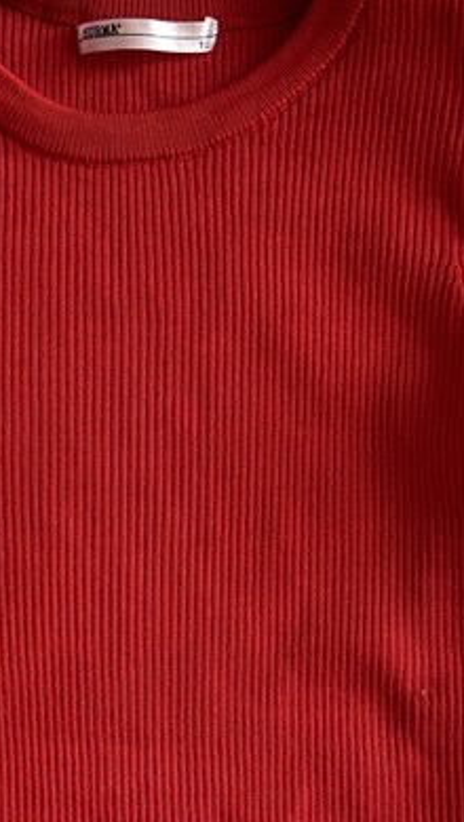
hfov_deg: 17.9
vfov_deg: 30.8
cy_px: 628
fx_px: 1462
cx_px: 91
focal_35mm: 67
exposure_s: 1/60
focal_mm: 6.86
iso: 250
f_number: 1.78
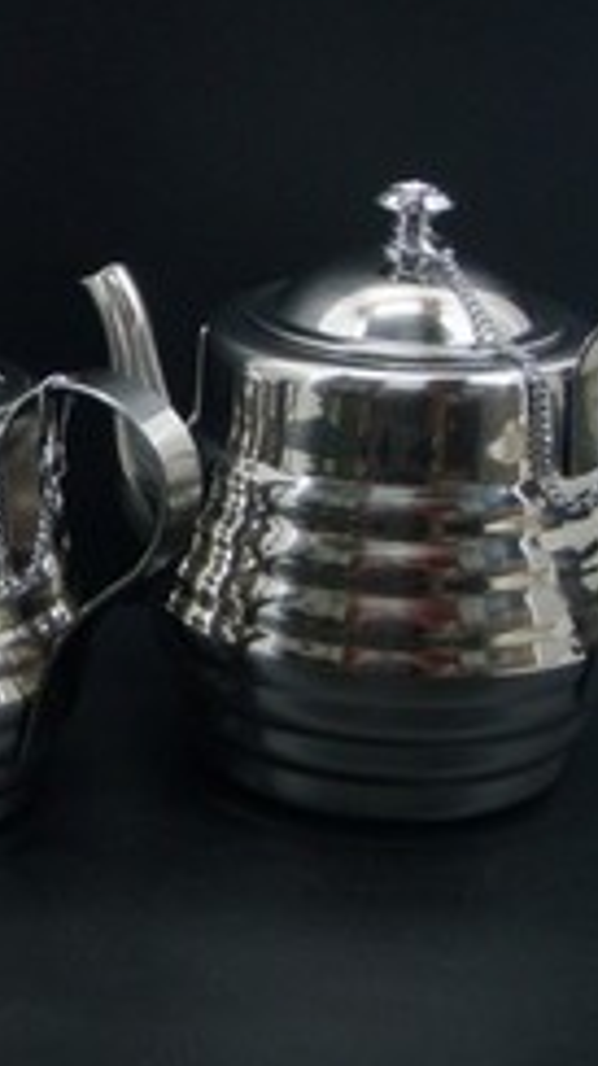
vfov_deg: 23.4
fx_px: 2569
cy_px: 533
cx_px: -39
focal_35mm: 91
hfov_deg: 13.1
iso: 200
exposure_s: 1/15
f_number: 4
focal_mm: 9.13
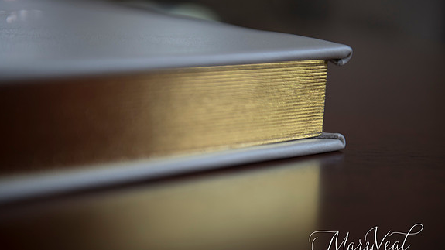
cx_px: 221
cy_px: 139
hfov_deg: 28.6
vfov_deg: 16.3
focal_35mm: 74
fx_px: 873
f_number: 2.8
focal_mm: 70
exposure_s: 1/100
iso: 360
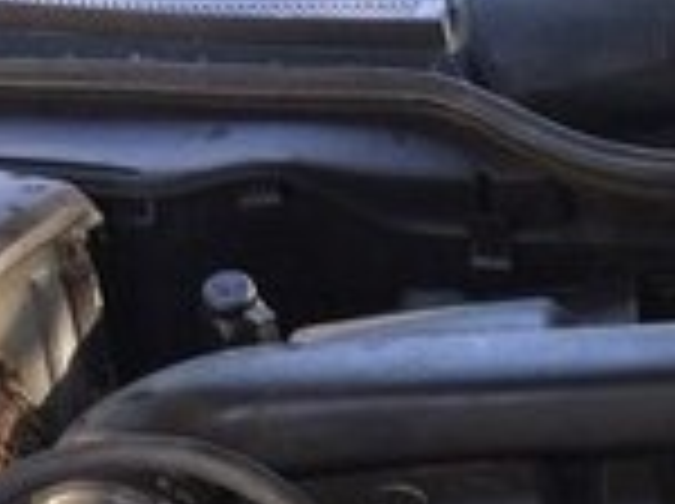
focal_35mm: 128
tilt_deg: -38.7
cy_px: 992
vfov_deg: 10.6
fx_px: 2492
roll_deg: -0.8
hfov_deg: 15.1
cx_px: 724
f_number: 2.2
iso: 50
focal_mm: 4.15
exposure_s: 1/33
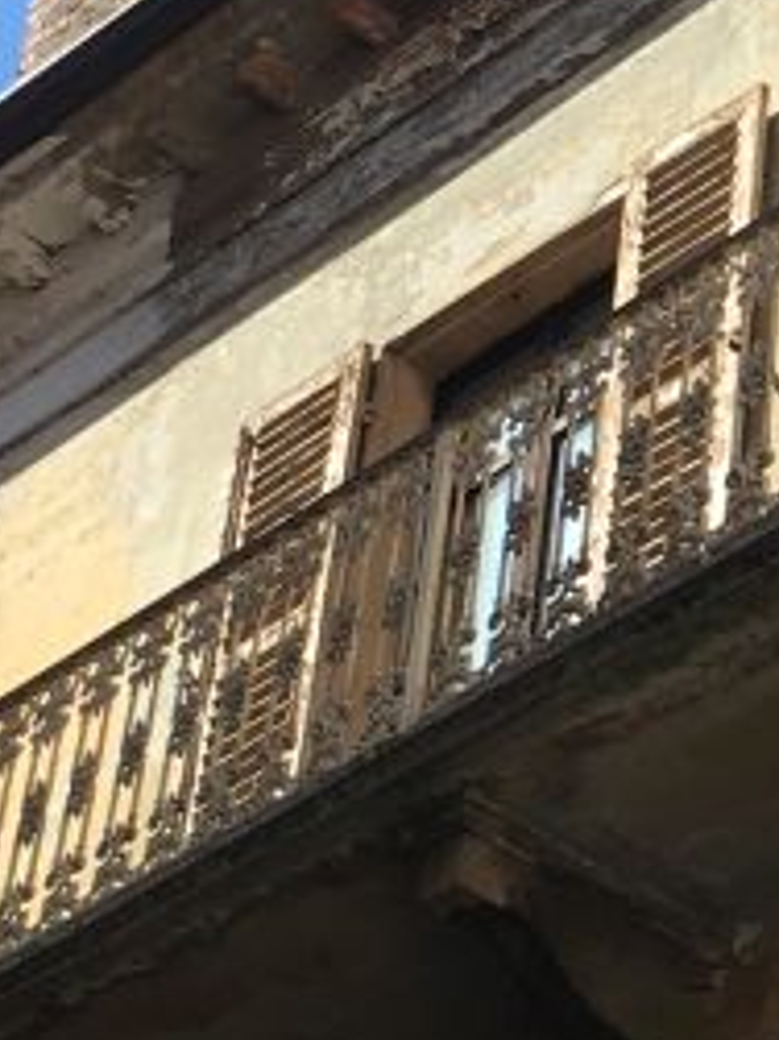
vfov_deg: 13.3
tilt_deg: +42.0
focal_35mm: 148
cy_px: 468
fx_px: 4445
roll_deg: +1.4
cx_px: 1094
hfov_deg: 9.8
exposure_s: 1/916
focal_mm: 4.15
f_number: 2.2
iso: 25
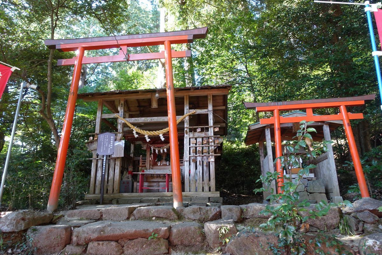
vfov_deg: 53.1
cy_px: 128
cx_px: 191
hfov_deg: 73.7
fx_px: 255
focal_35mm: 24
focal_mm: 8.8
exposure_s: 1/30
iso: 125
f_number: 2.8
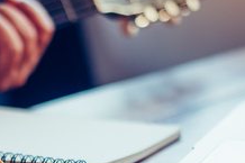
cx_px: -9
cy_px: 229
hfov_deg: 12.2
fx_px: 1129
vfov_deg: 8.1
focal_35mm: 166
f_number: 2
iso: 100
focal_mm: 50
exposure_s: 1/500
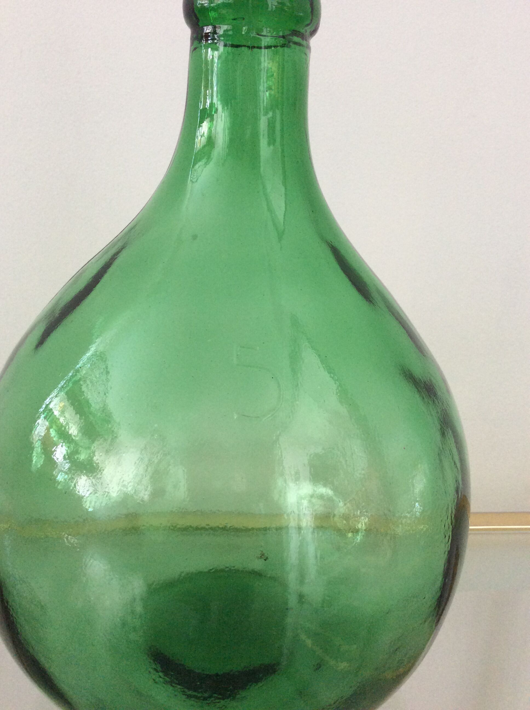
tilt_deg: -16.4
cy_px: 355
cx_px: 265
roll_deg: -3.0
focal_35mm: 32
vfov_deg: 56.9
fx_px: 655
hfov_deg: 44.1
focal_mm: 3.3
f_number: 2.4
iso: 125
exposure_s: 1/25
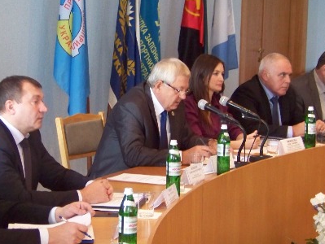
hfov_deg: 15.8
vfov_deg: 11.9
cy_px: 141
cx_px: 161
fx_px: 1175
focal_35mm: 125
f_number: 3.2
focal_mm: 13.2
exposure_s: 1/25
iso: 400
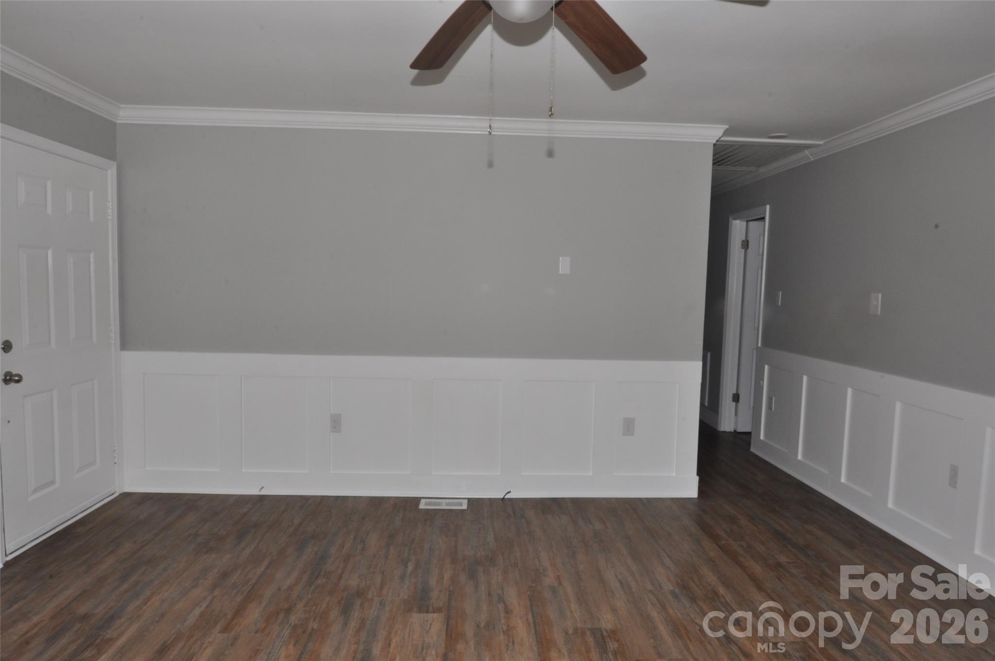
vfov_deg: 59.4
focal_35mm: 21
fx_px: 580
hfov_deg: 81.3
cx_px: 498
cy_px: 330
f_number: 5
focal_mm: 14
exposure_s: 1/60
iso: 400
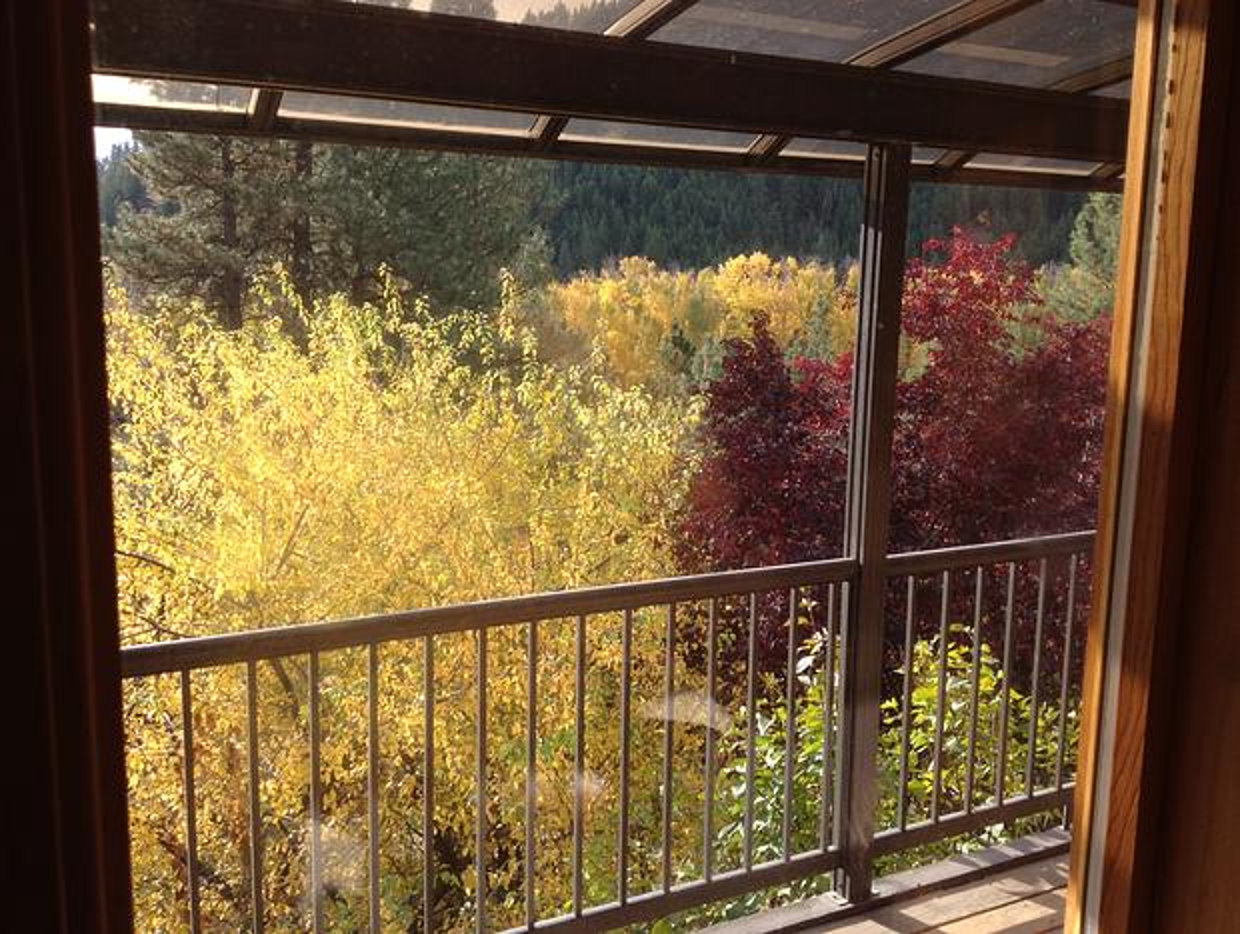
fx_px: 1256
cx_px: 620
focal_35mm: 35
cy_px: 467
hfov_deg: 52.6
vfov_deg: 40.8
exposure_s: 1/302
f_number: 2.4
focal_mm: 4.28
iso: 64
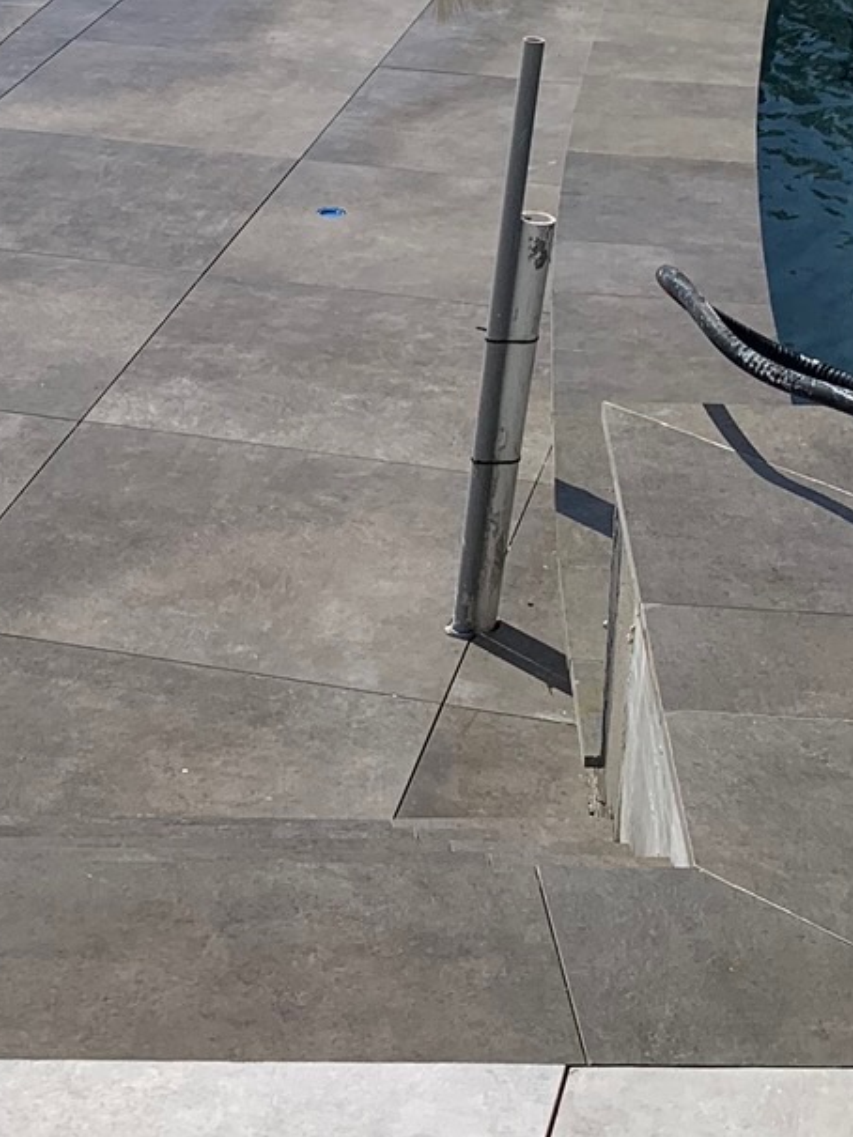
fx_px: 2890
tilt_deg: -16.9
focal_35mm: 88
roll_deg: -0.9
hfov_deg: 16.6
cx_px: 92
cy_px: 177
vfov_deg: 21.9
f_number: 1.8
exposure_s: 1/5405
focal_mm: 4.25
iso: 25
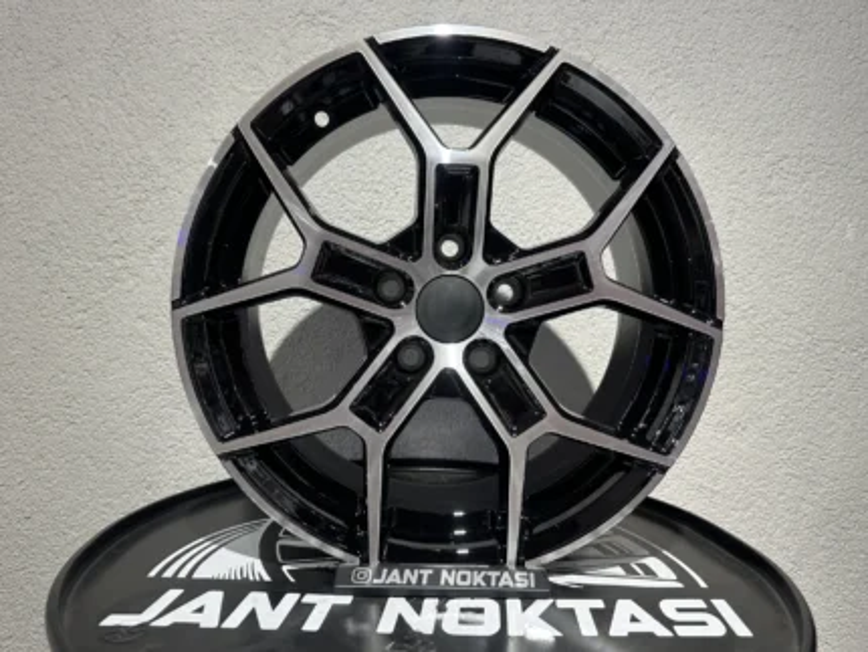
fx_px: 602
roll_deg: -1.8
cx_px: 434
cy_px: 326
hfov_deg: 71.6
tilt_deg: -1.9
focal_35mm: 24
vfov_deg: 56.9
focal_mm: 6.86
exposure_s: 1/100
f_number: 1.78
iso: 200
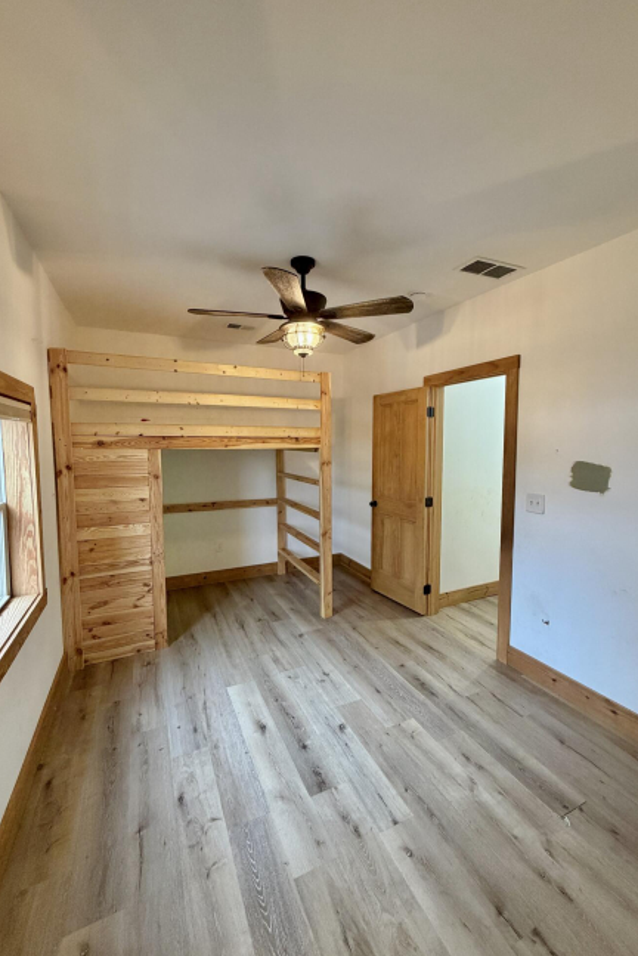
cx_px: 326
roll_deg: +0.4
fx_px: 398
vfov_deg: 100.4
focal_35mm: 15
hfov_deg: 77.4
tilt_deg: -3.6
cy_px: 474
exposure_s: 1/60
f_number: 2.2
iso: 320
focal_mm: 2.22
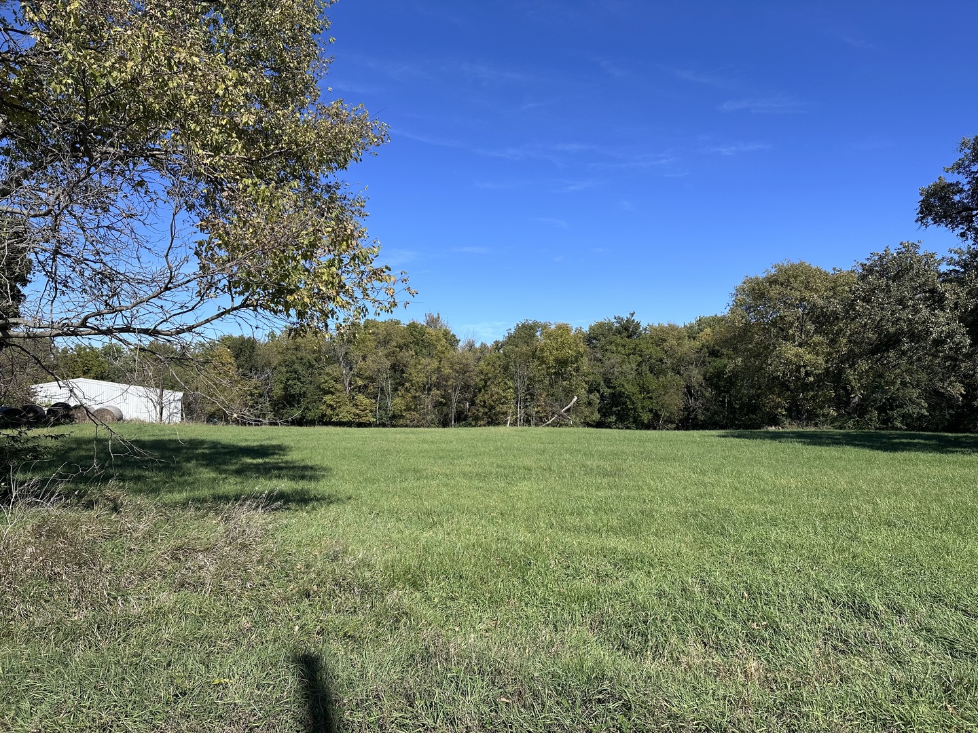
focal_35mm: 24
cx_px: 489
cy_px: 366
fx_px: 678
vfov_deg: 56.8
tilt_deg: +3.4
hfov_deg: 71.6
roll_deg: +0.5
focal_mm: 6.86
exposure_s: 1/4348
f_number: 1.78
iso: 80
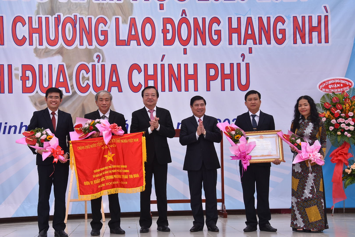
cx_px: 178
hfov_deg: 30.5
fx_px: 651
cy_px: 118
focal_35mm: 66
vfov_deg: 20.6
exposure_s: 1/200
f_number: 8
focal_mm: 44
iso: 200
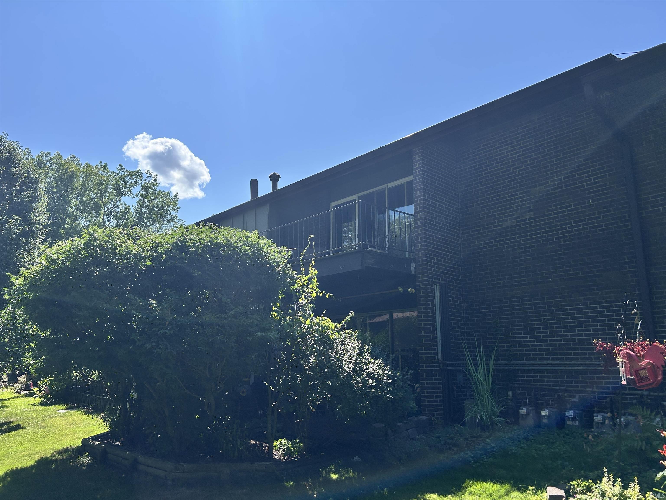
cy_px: 250
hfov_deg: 67.3
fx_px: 500
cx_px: 333
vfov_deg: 53.1
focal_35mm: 26
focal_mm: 5.7
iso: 50
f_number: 1.5
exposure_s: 1/5319
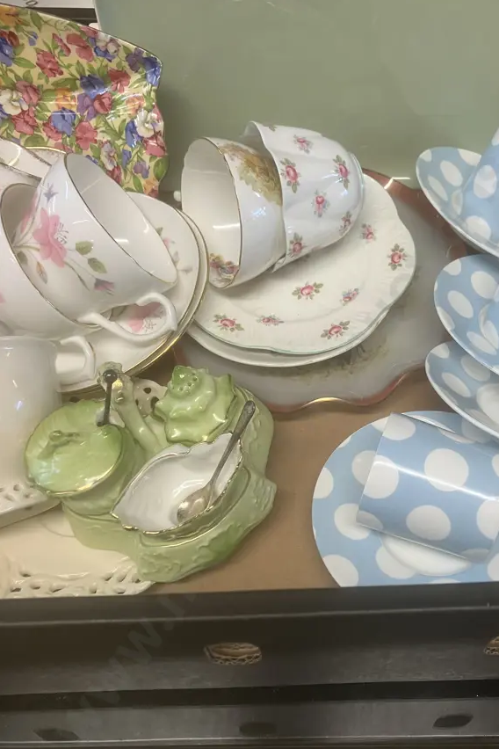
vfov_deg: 54.4
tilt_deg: -55.6
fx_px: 728
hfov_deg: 37.4
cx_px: 336
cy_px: 383
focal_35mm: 35
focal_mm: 3.99
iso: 64
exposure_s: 1/50
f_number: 1.8
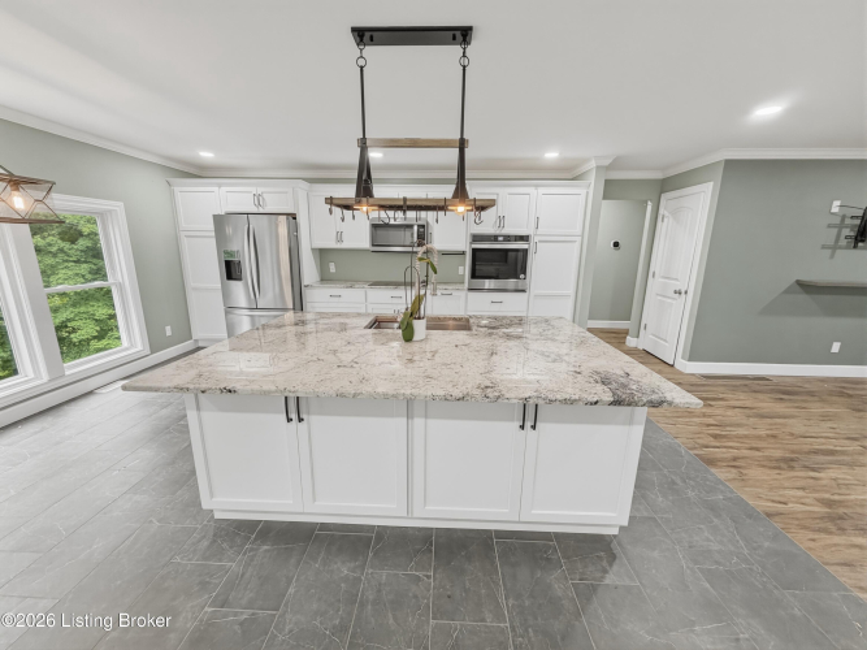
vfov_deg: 85.7
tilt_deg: -11.8
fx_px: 351
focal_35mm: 14
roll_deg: -0.7
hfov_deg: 102.1
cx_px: 434
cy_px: 325
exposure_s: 1/60
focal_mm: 2.2
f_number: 2.2
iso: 200
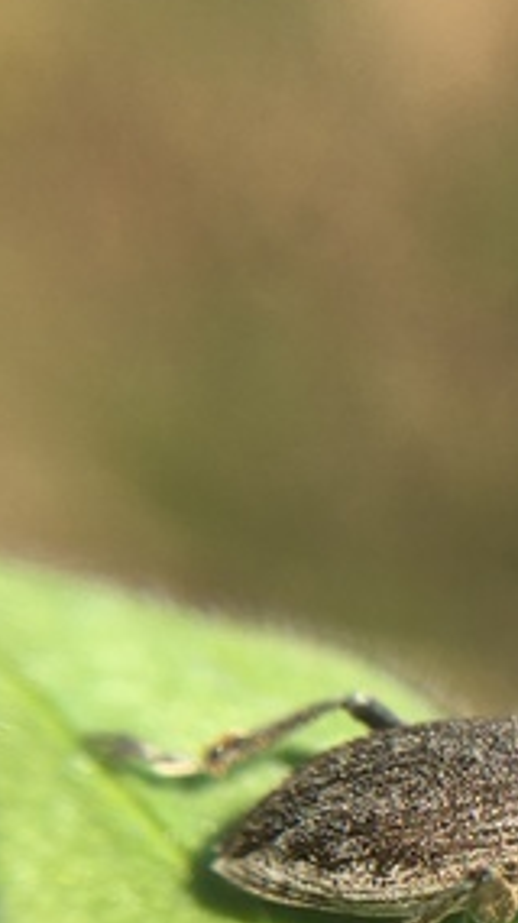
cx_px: 554
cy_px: 884
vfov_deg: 28.3
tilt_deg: -25.8
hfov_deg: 16.5
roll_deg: -1.3
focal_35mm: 71
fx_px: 1736
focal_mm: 4.15
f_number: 2.2
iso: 25
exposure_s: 1/1326
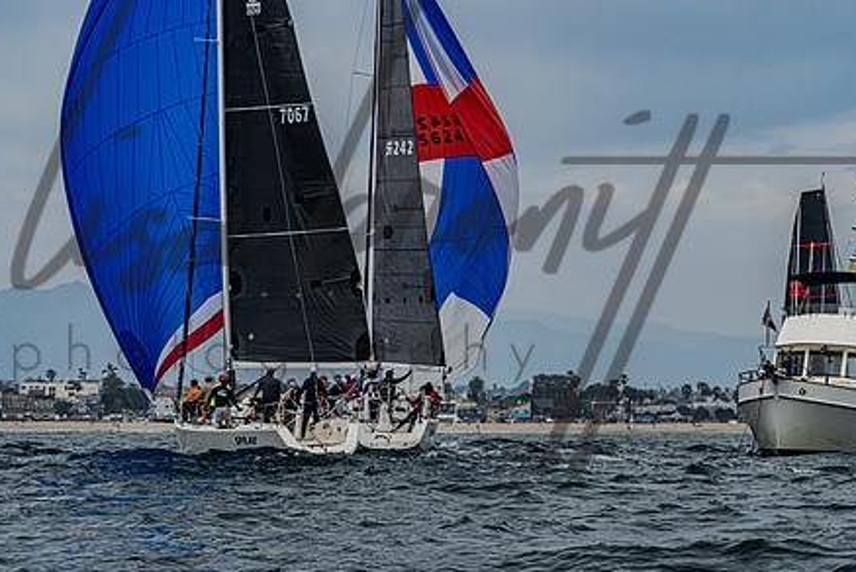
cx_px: 449
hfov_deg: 13.2
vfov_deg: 8.8
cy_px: 207
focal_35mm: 156
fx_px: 3712
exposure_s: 1/2500
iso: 400
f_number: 8
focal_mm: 115
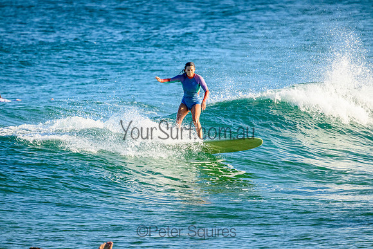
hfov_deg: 2.6
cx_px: 186
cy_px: 124
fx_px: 8290
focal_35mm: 800
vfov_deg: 1.7
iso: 2200
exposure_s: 1/2000
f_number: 11
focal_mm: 800
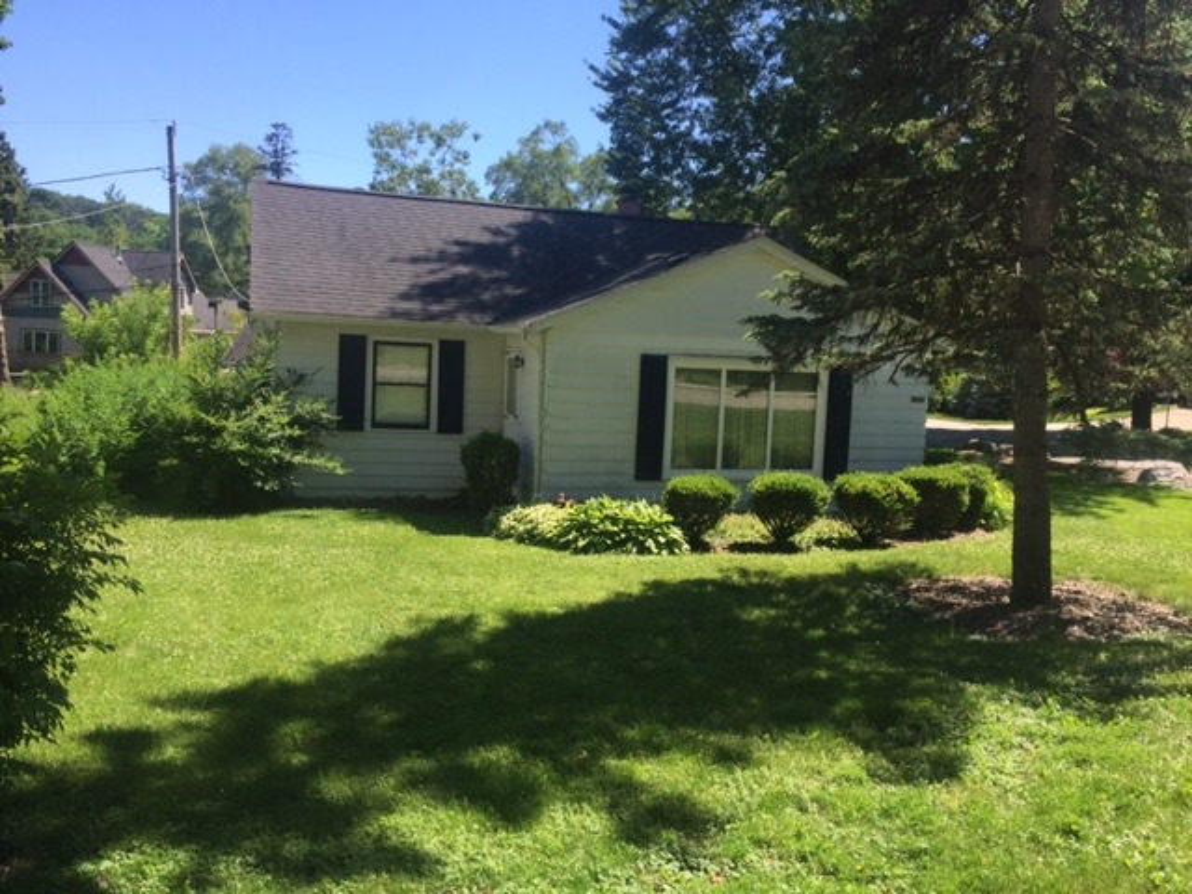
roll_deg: -3.0
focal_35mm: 29
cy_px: 447
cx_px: 596
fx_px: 999
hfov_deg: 61.7
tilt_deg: -5.6
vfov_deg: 48.2
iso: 32
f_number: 2.2
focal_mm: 4.15
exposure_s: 1/791
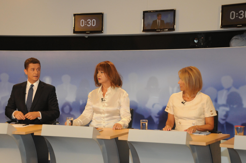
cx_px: 108
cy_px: 88
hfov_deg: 30.5
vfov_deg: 20.6
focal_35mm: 66
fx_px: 450
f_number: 4.5
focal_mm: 38
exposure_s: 1/160
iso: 1000
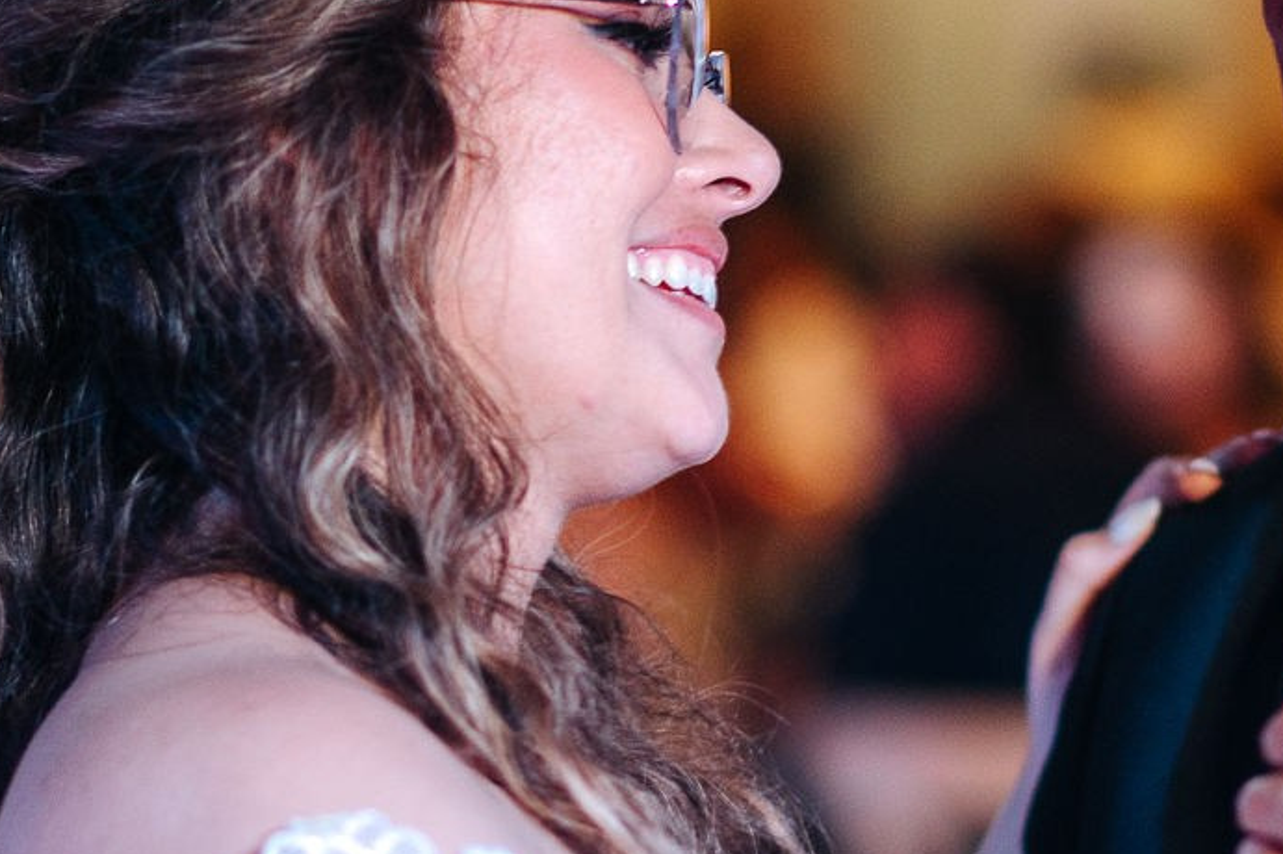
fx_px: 8976
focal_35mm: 252
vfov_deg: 5.4
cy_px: 661
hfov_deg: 8.2
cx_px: 954
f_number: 1.8
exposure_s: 1/200
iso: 500
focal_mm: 85
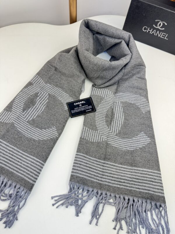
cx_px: 88
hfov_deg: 56.8
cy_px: 117
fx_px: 162
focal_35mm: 24
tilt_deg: -67.0
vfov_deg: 71.6
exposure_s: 1/131
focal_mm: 6.76
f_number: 1.78
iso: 80
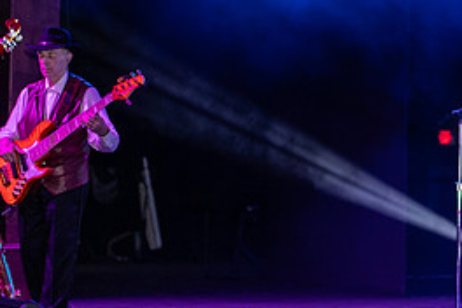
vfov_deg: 11.3
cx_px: 413
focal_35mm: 121
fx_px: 1553
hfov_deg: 16.7
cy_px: 99
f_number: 1.8
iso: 320
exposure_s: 1/200
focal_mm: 55
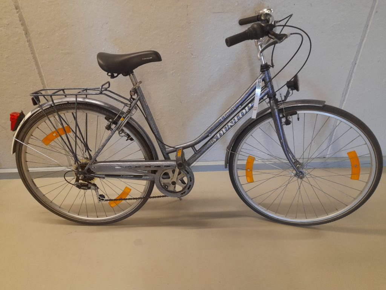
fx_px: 279
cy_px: 145
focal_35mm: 25
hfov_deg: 69.4
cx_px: 193
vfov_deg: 54.9
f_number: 2
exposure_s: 1/50
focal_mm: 4.6
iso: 250
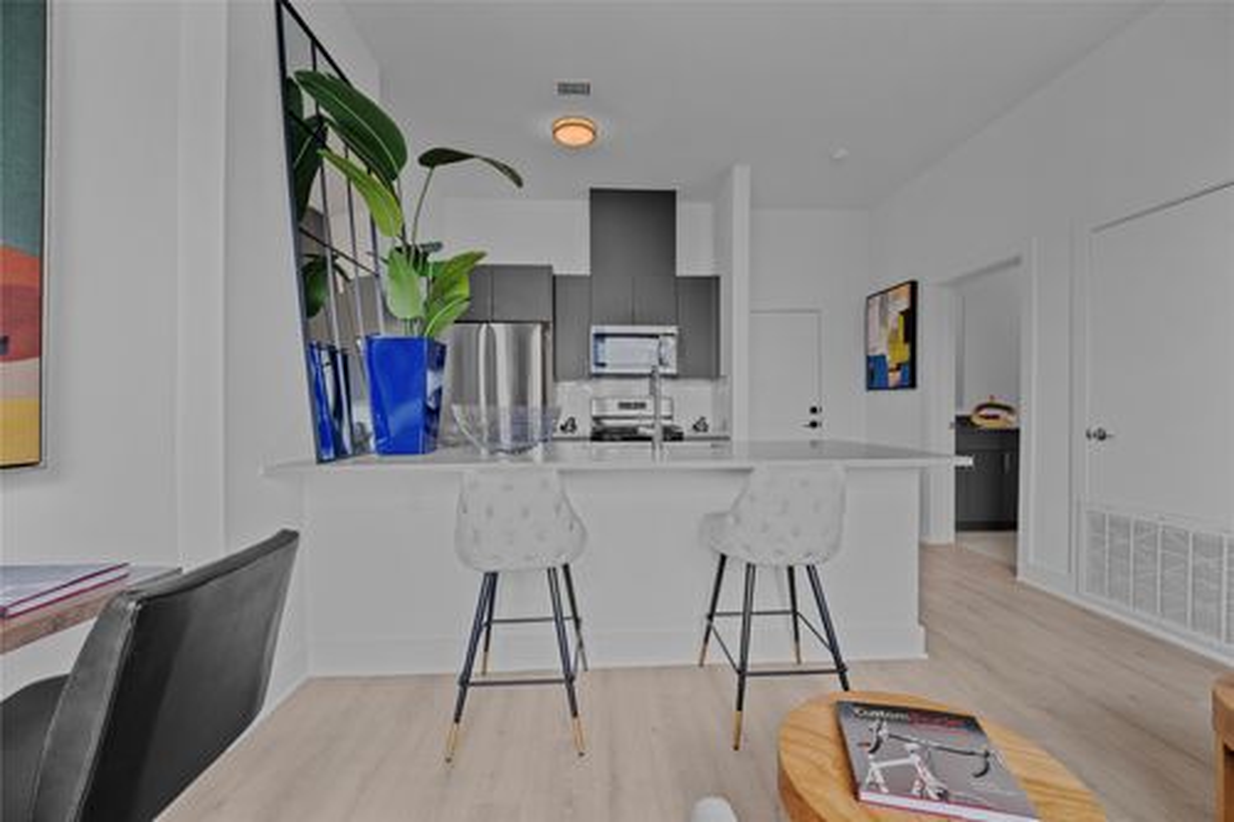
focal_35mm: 14
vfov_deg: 81.2
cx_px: 617
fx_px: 480
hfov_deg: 104.3
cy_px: 411
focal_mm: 14
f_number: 8
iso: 250
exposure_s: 1/3
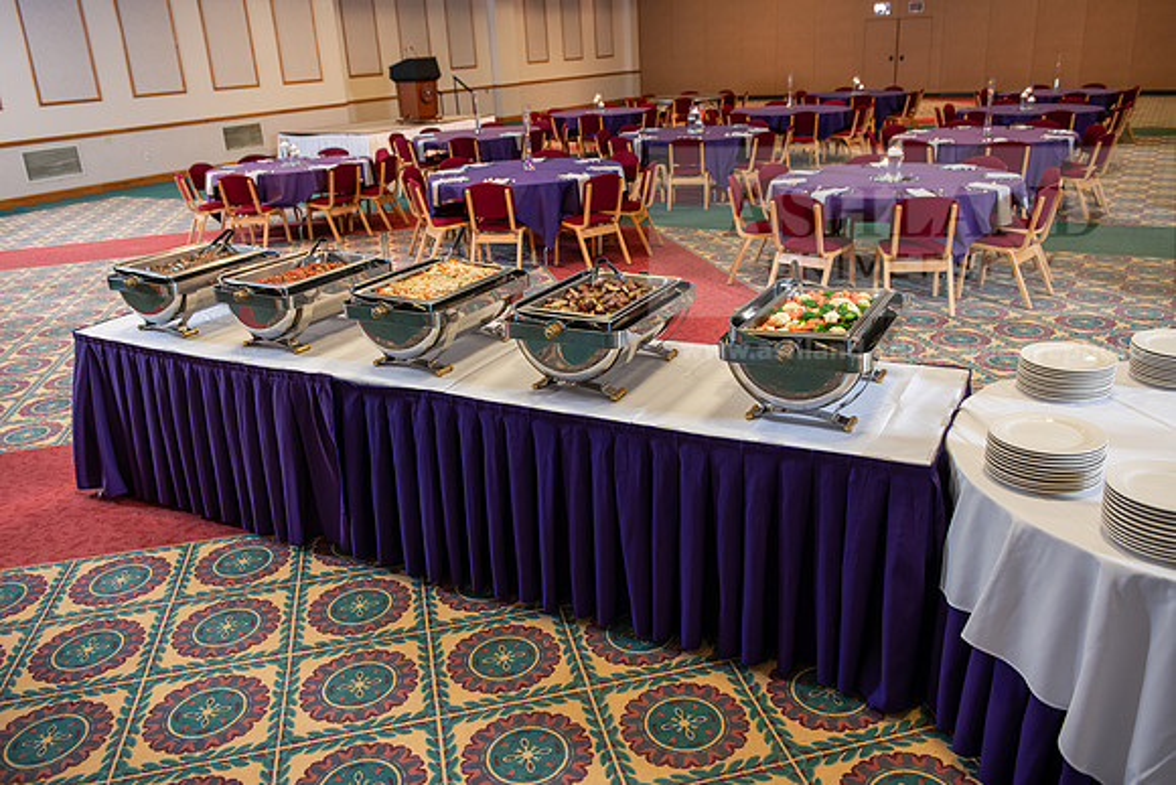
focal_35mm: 28
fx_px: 915
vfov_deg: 46.4
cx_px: 588
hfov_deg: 65.5
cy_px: 392
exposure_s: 1/100
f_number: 3.5
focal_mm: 28
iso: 640
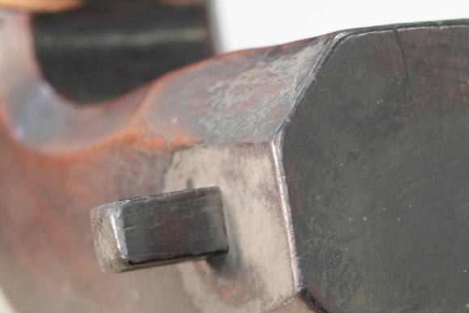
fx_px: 2280
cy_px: 170
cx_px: 309
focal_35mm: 175
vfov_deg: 7.8
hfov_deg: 11.7
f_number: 4
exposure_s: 1/100
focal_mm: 94
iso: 2500
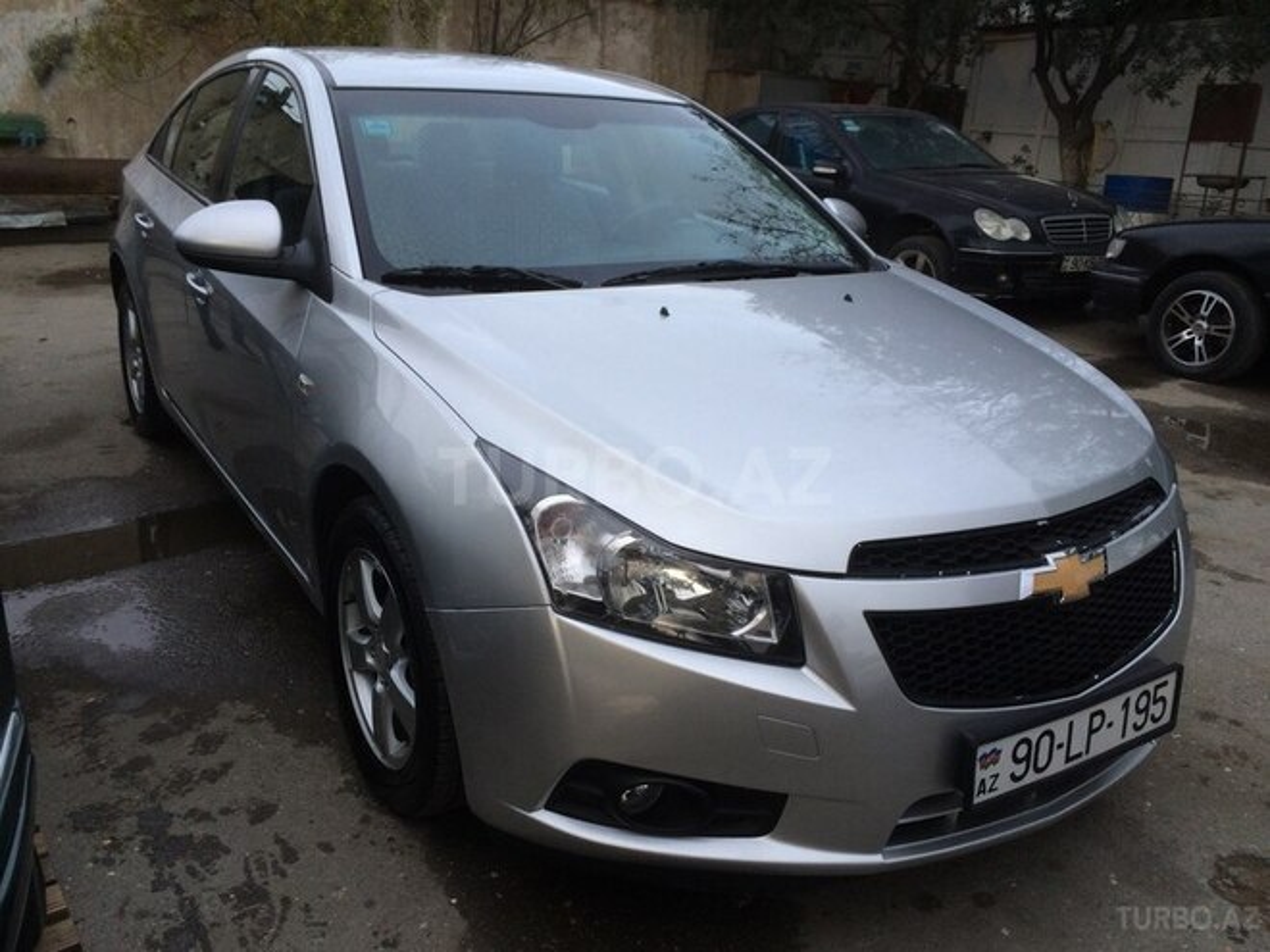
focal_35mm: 29
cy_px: 476
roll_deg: -2.9
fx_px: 1064
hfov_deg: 61.7
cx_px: 635
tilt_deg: -19.2
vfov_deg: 48.2
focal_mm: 4.15
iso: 64
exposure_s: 1/100
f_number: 2.2
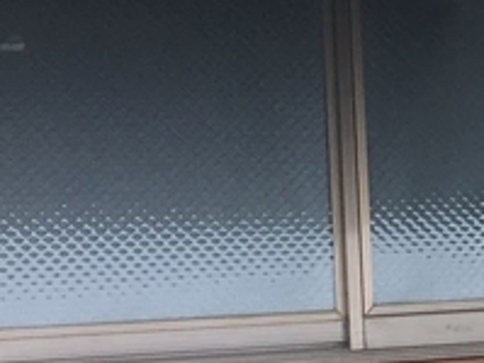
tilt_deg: +17.7
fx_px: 2445
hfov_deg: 9.9
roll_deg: +7.4
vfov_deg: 8.3
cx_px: 1182
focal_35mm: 175
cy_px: -158
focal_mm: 4.15
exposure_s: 1/166
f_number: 2.2
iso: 32
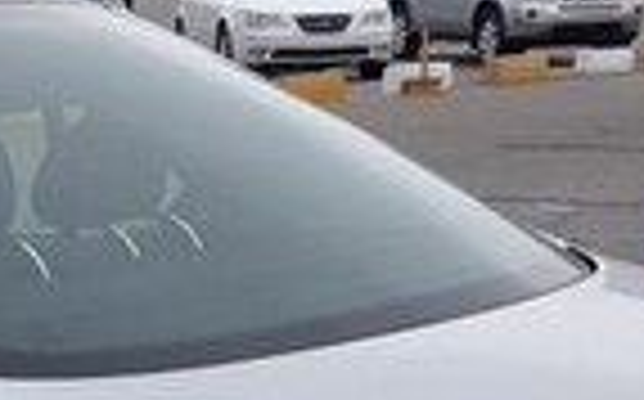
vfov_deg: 9.4
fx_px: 2314
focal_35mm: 132
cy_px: 726
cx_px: -288
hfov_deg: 14.8
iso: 40
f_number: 1.7
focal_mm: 3.71
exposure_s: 1/412
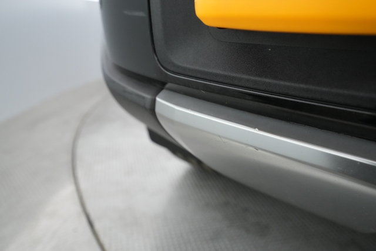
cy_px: 126
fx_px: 292
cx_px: 188
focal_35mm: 28
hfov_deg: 65.5
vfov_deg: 46.4
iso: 5000
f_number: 5.6
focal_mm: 28
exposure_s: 1/100
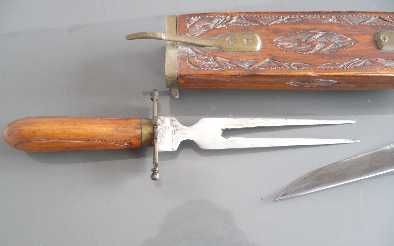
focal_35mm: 38
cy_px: 138
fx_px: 408
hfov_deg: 51.5
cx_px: 193
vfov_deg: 33.5
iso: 200
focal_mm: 5.8
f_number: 2.8
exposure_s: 1/15
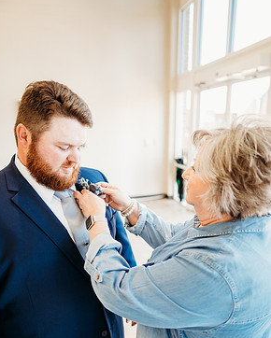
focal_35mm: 28
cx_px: 132
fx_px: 280
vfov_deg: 61.8
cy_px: 199
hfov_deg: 51.6
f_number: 1.8
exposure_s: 1/160
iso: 800
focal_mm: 24
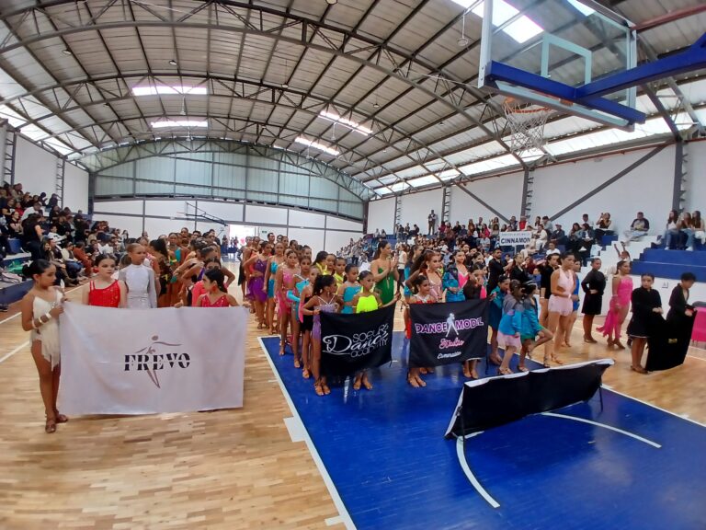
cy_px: 265
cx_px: 353
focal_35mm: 17
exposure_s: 1/50
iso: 125
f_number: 2.2
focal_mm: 1.4
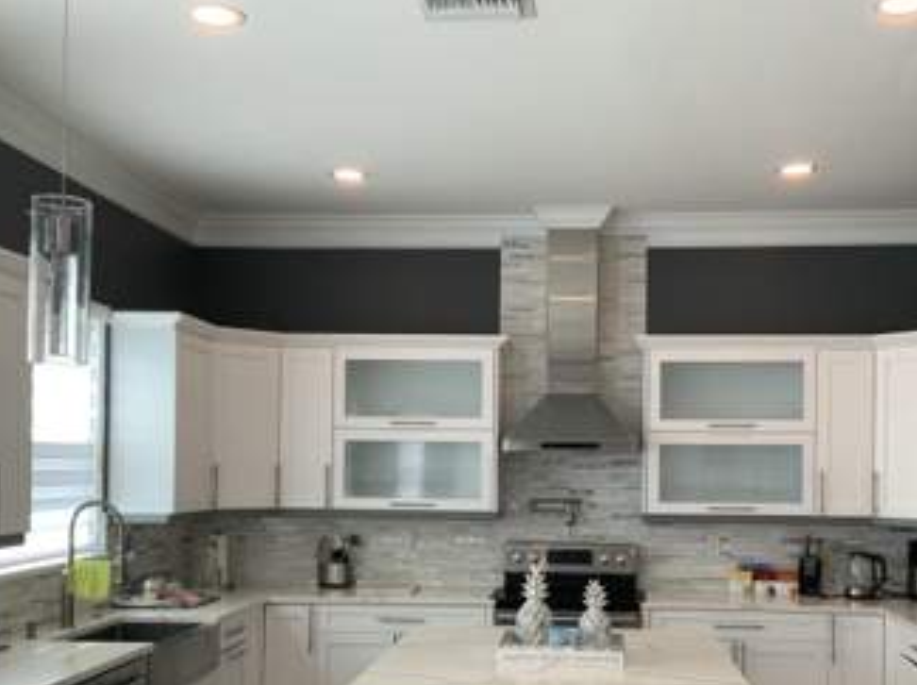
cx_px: 515
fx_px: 1137
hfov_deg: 43.8
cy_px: 454
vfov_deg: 33.2
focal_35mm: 43
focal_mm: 3
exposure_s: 1/120
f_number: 1.8
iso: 25
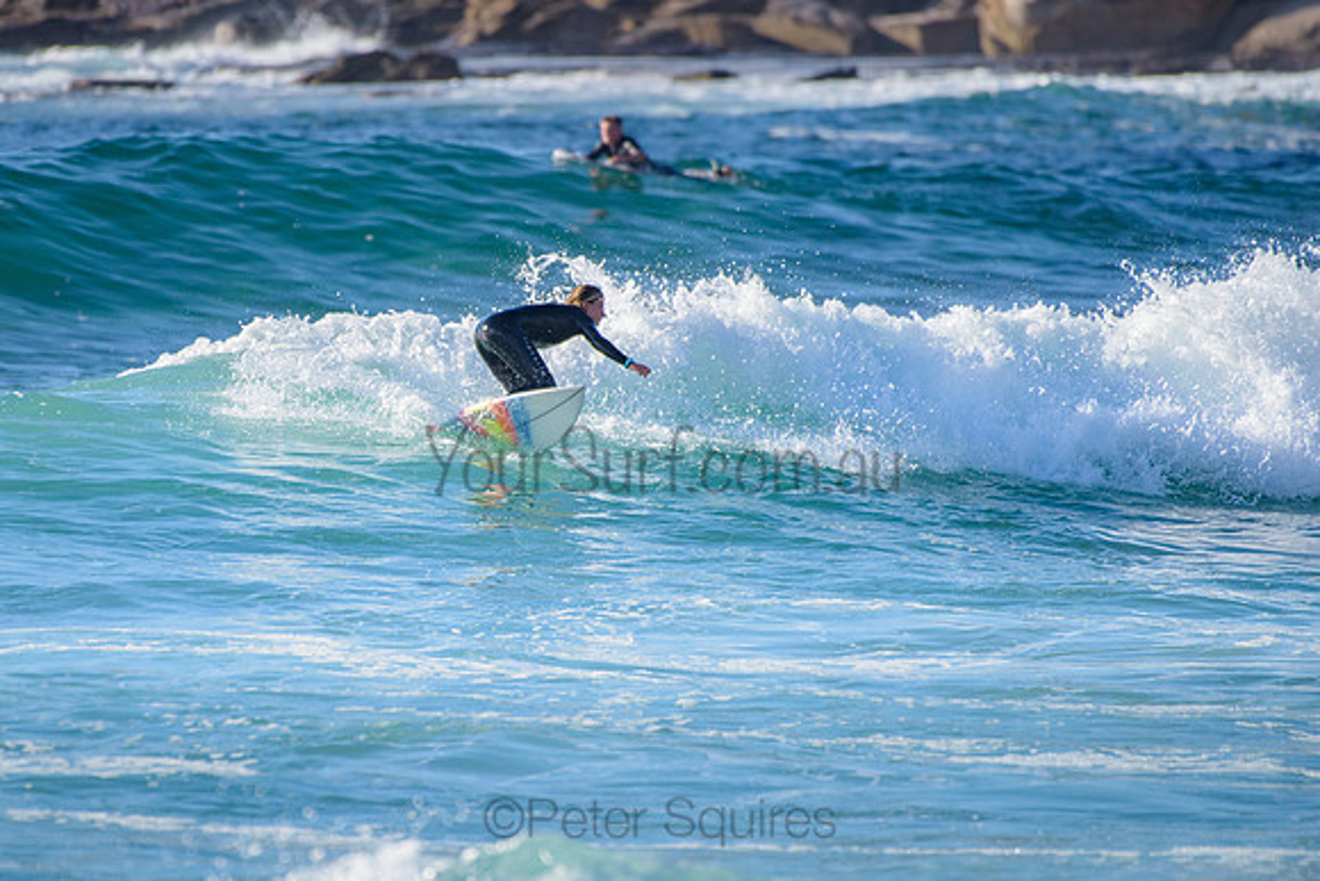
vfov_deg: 2.2
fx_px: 22494
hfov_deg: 3.4
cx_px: 518
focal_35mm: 613
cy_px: 481
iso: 500
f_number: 5.6
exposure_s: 1/2000
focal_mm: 500
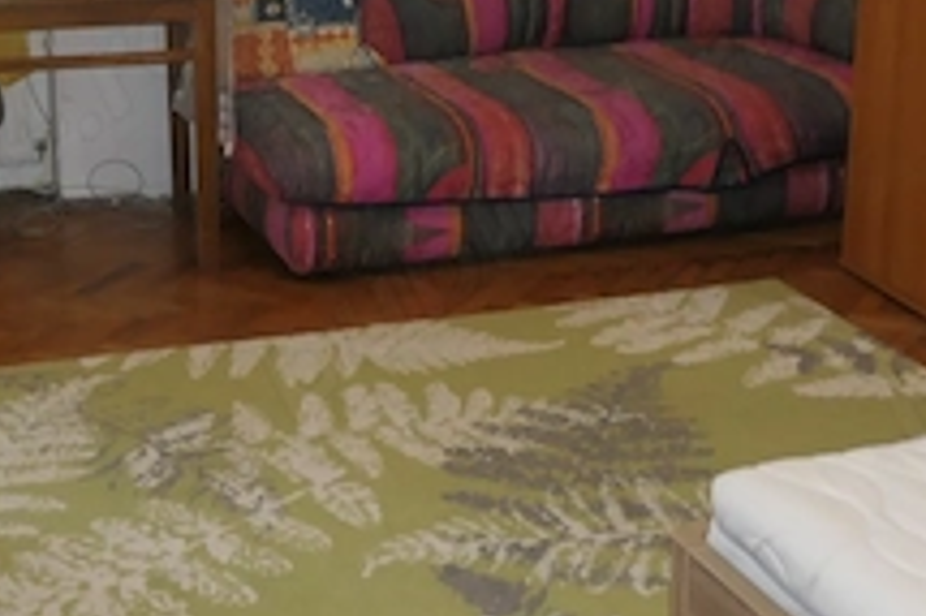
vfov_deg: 20.1
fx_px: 1722
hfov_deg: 29.6
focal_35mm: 67
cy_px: 142
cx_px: 233
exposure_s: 1/60
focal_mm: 8.8
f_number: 3.3
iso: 800
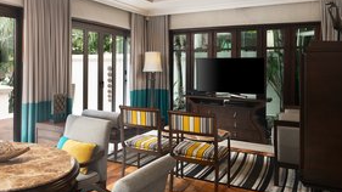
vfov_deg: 34.6
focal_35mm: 34
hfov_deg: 54.1
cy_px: 110
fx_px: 308
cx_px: 68
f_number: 8
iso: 320
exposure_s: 1/20
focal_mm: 19
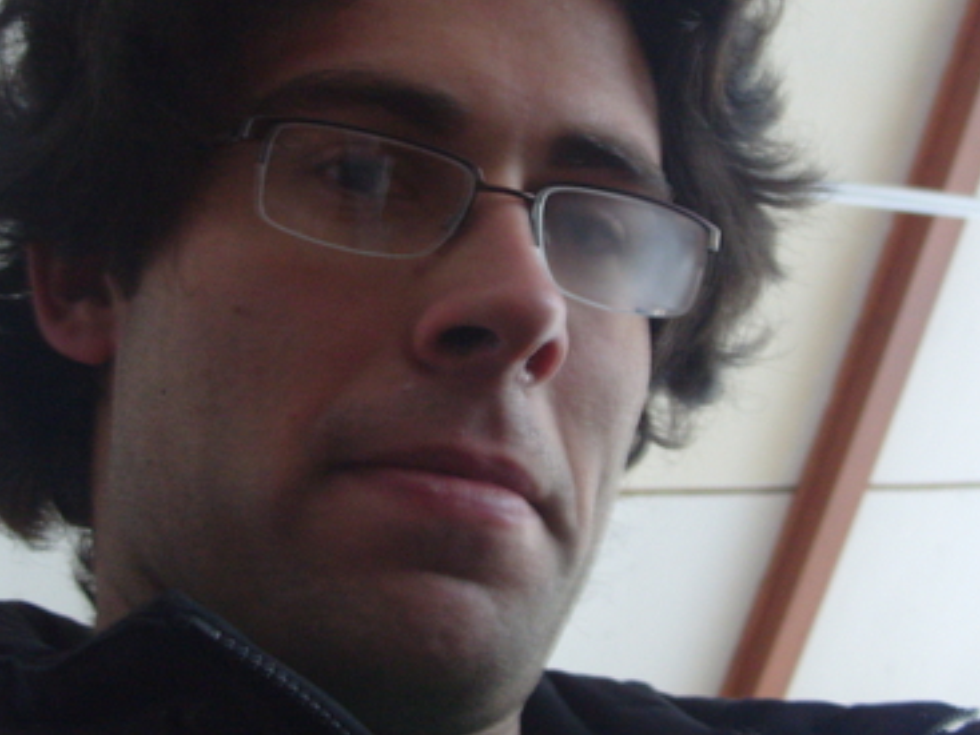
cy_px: 235
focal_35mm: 61
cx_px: 350
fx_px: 1726
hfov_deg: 31.5
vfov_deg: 23.9
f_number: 2.8
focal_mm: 7.8
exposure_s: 1/20
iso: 200
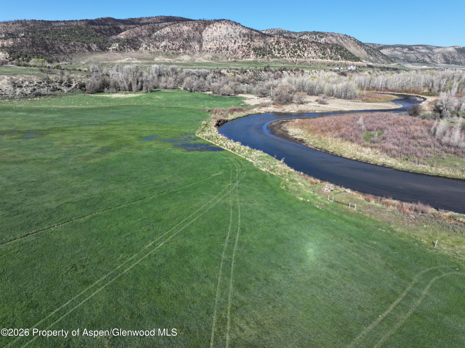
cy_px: 174
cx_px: 232
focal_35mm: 24
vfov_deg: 56.8
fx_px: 322
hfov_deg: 71.6
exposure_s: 1/1600
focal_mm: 12.29
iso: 100
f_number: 2.8
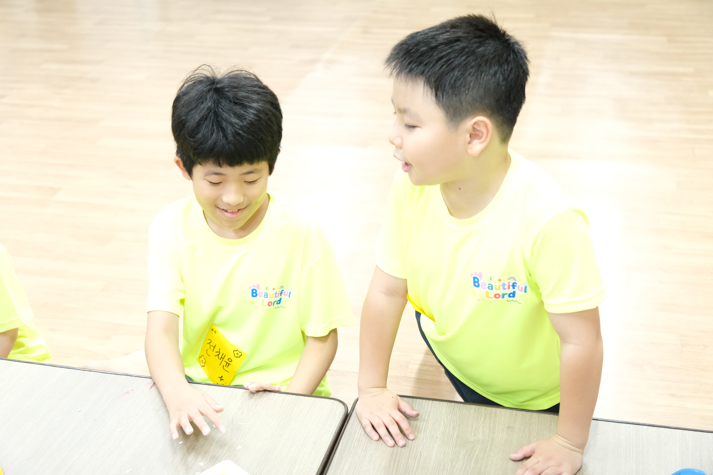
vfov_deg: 29.9
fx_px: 891
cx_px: 356
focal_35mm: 45
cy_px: 238
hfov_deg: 43.6
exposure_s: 1/320
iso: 4000
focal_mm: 30.1
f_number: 3.2
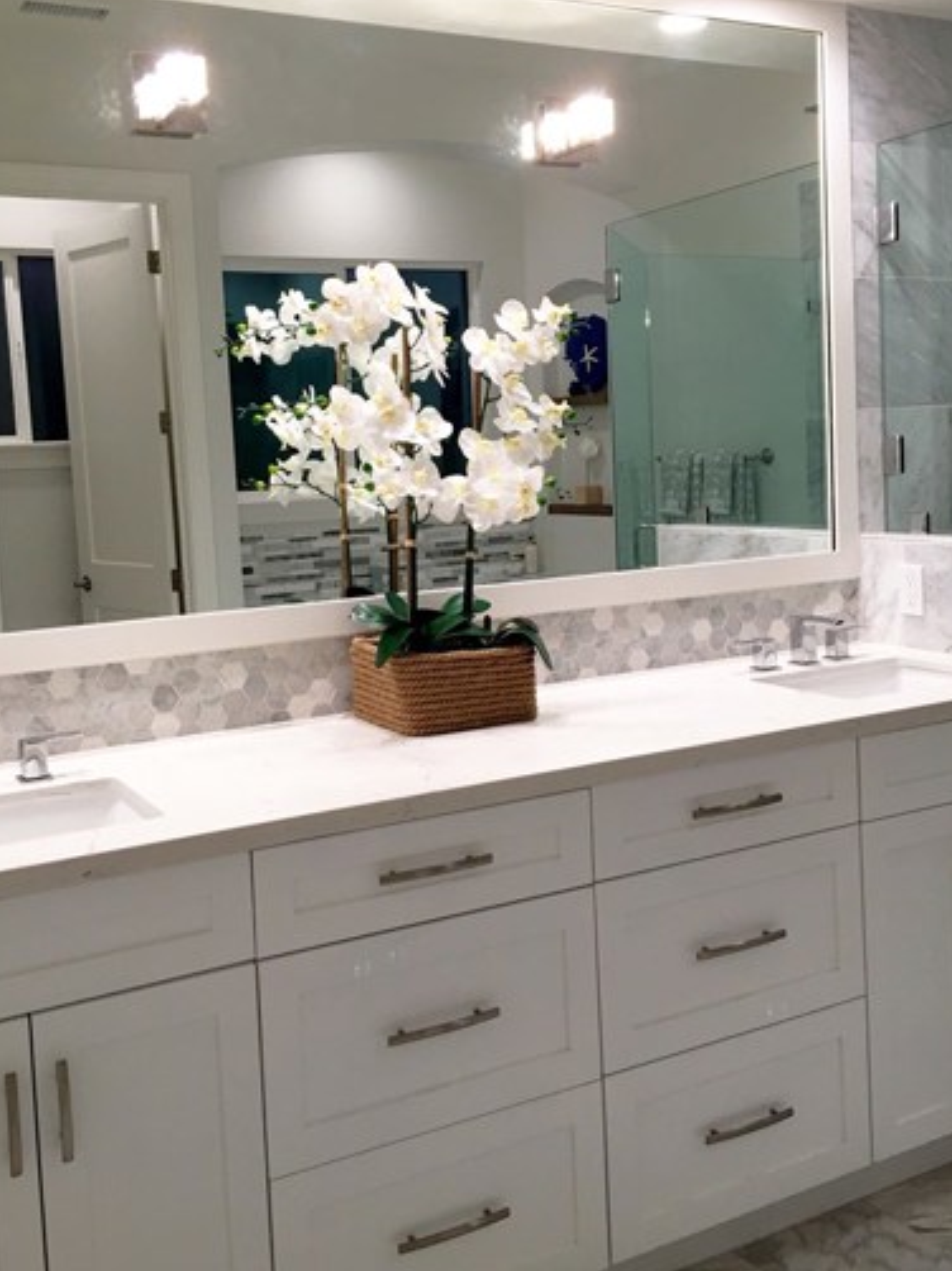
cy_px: 544
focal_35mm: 37
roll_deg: +2.5
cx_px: 456
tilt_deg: -3.3
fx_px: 1358
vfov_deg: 50.0
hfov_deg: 38.6
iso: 25
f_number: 2.2
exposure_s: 1/30
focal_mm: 4.15
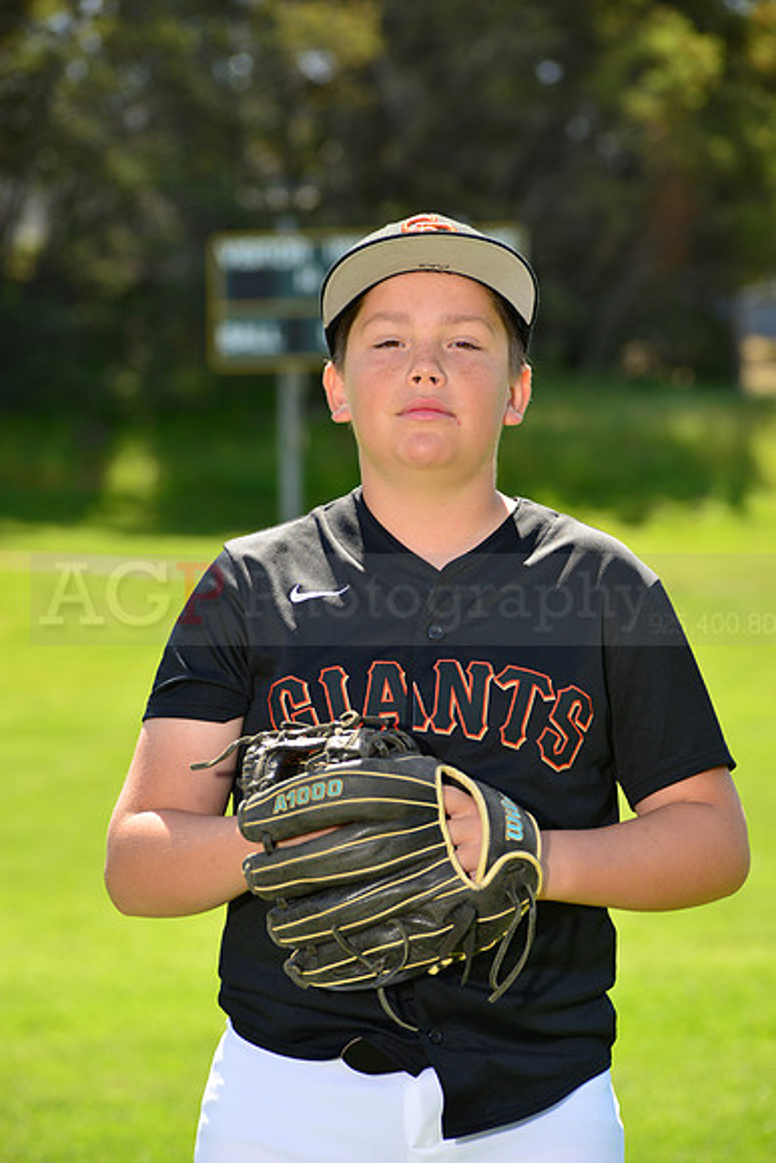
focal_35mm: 145
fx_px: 4685
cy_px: 582
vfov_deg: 14.2
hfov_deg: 9.5
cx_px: 388
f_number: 8
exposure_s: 1/250
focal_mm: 145
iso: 200
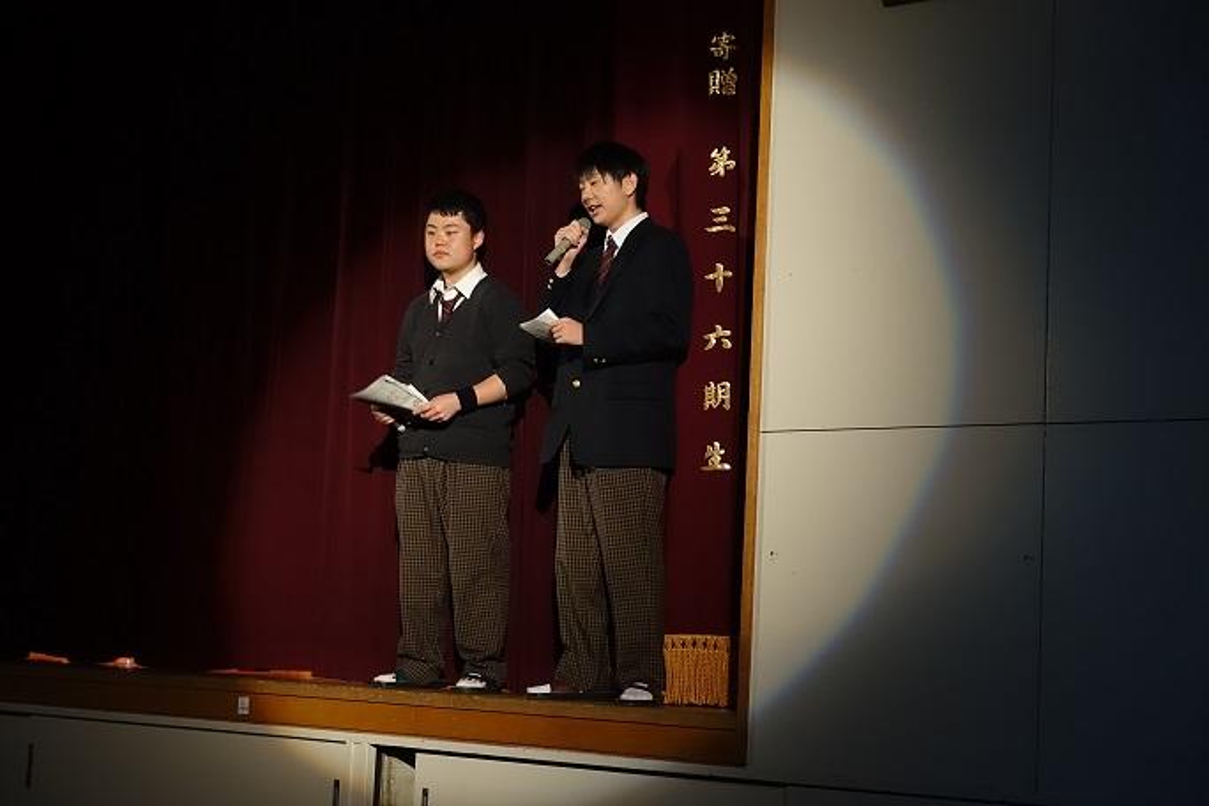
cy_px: 403
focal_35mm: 66
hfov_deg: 30.5
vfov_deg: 20.6
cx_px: 604
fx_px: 2216
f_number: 2.8
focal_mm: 24.3
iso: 800
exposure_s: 1/25
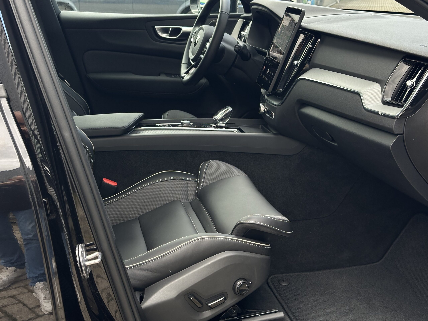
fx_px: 593
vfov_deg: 30.3
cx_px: 214
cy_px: 160
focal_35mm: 48
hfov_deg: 39.7
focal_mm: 6.86
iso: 80
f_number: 1.78
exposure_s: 1/162
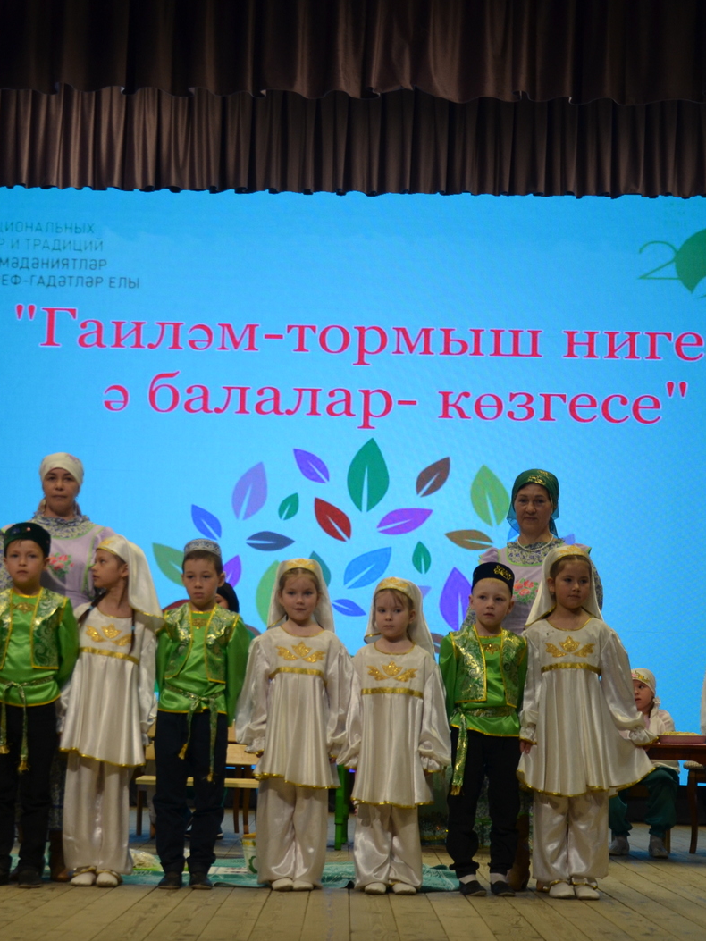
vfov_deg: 27.8
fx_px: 1903
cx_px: 251
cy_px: 468
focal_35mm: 70
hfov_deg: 21.0
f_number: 4.5
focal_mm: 32
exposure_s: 1/80
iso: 400
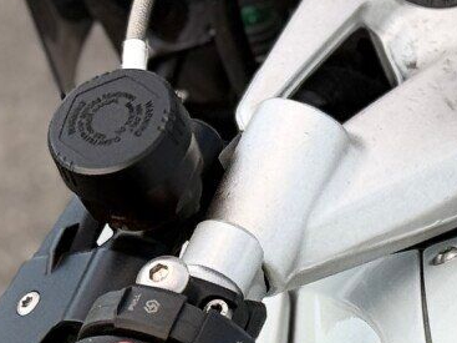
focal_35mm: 255
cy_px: -46
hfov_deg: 7.7
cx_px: 502
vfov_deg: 5.8
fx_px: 3365
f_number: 1.78
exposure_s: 1/361
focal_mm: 6.76
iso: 64
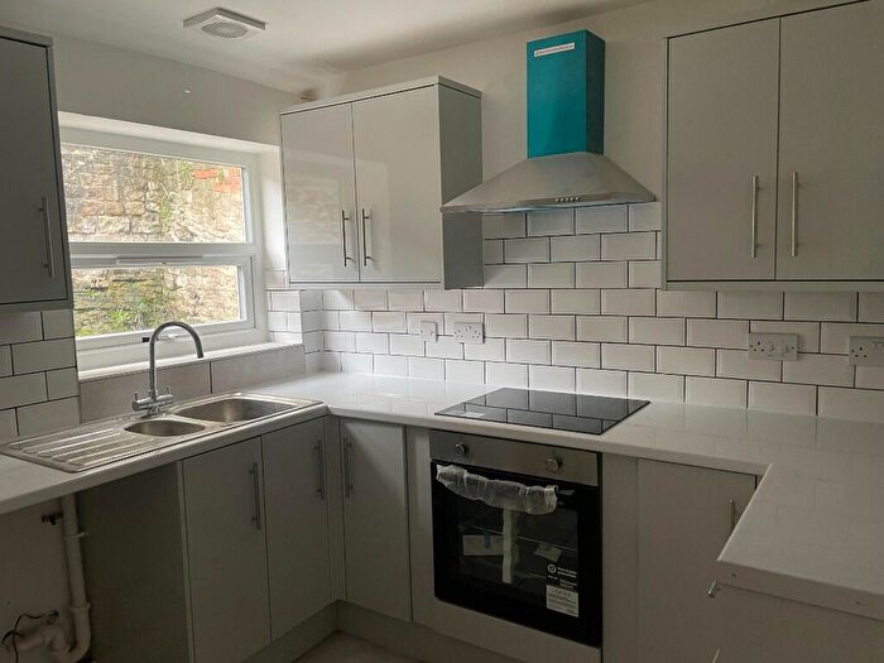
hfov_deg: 67.3
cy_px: 332
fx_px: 664
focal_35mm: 26
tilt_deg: -5.8
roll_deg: +1.5
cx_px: 442
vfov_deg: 53.1
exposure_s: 1/60
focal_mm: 4.2
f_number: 1.6
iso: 200
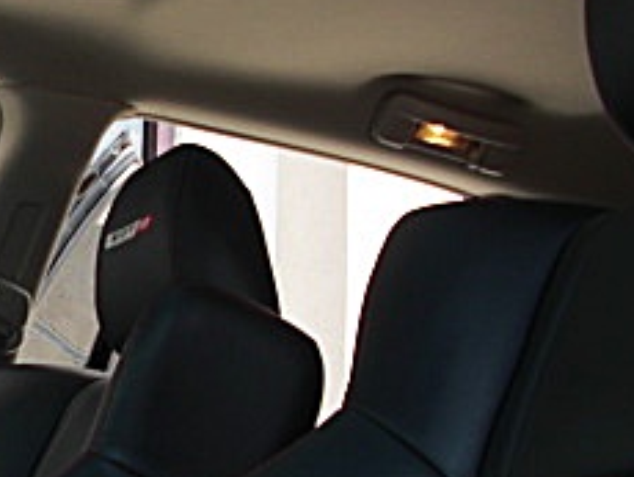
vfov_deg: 14.8
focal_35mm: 100
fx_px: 1833
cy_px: 276
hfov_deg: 18.9
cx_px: -39
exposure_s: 1/200
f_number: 2.8
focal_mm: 6.3
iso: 50
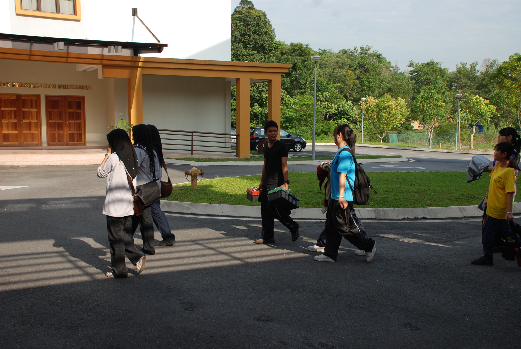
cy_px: 174
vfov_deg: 32.0
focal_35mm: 42
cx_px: 260
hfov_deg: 46.3
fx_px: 609
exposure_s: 1/320
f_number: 6.3
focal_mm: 28
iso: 160
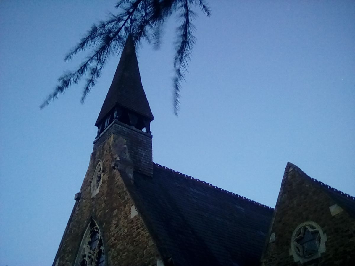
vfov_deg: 36.8
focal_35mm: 39
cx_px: 178
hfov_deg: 47.9
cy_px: 133
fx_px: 400
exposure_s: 1/33.3
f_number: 2.8
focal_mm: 3.1
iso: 118
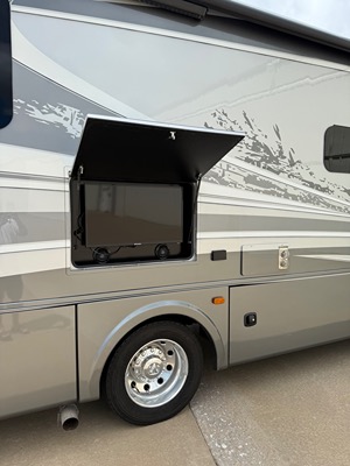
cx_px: 175
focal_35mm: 24
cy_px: 233
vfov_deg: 71.6
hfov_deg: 56.8
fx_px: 324
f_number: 1.78
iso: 80
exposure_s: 1/4167
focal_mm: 6.76
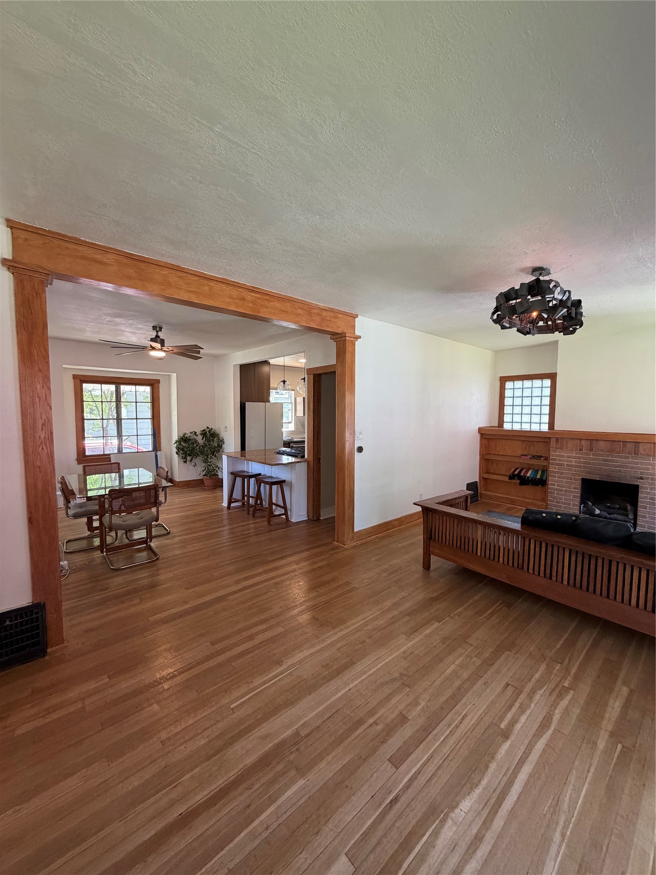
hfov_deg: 85.7
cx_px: 328
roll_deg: -0.5
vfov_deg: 102.1
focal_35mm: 14
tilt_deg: -4.1
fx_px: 354
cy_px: 438
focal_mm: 2.22
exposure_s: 1/97
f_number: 2.2
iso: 320
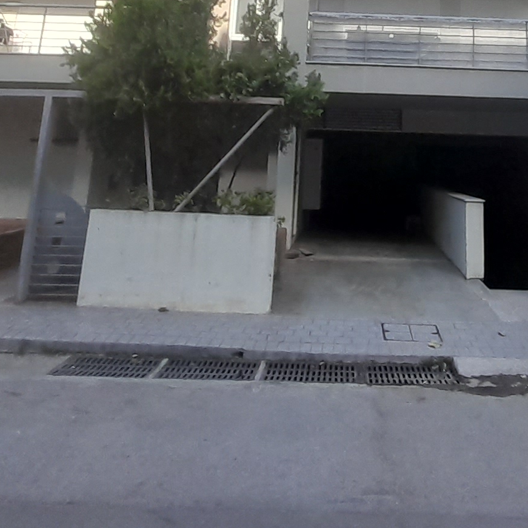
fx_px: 587
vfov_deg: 42.2
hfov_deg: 47.5
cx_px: 363
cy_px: 4
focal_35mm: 34
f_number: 2.2
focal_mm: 1.13
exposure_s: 1/615
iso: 40
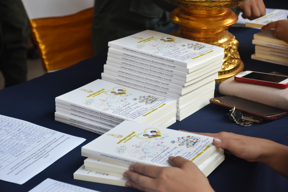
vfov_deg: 13.8
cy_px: 96
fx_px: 792
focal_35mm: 99
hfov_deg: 20.6
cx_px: 144
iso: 800
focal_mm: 66
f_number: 5
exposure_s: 1/60
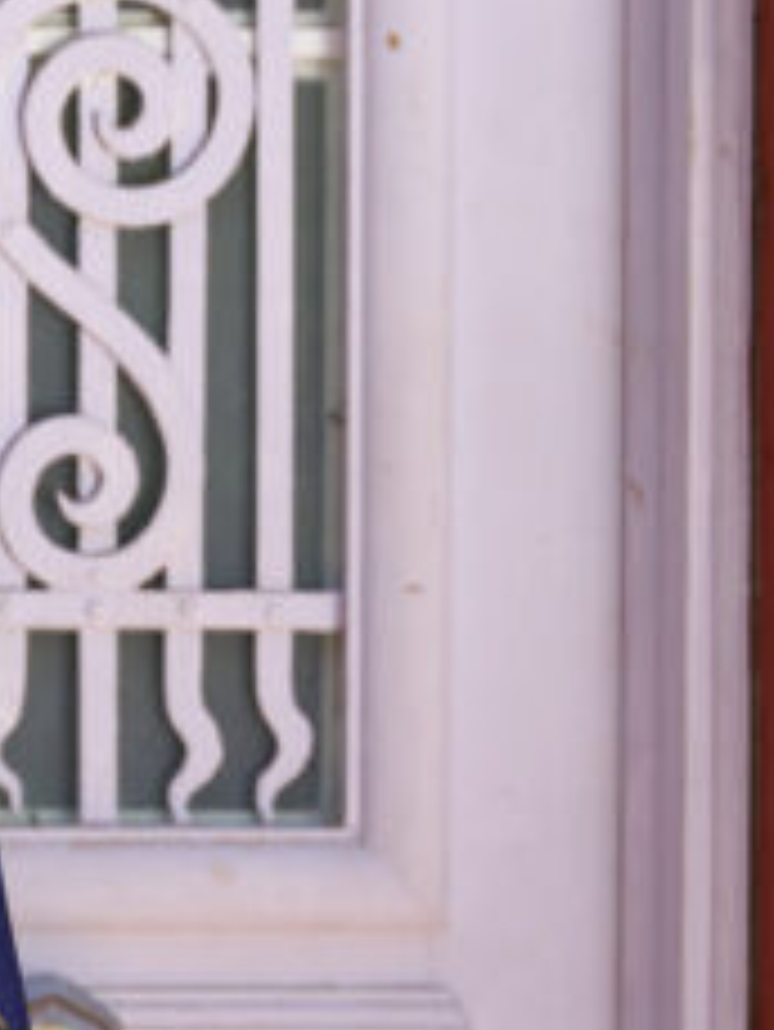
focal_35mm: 181
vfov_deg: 10.8
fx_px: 5391
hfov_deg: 8.0
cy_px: 1039
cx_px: -418
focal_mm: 48
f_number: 2.8
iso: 400
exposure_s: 1/2500
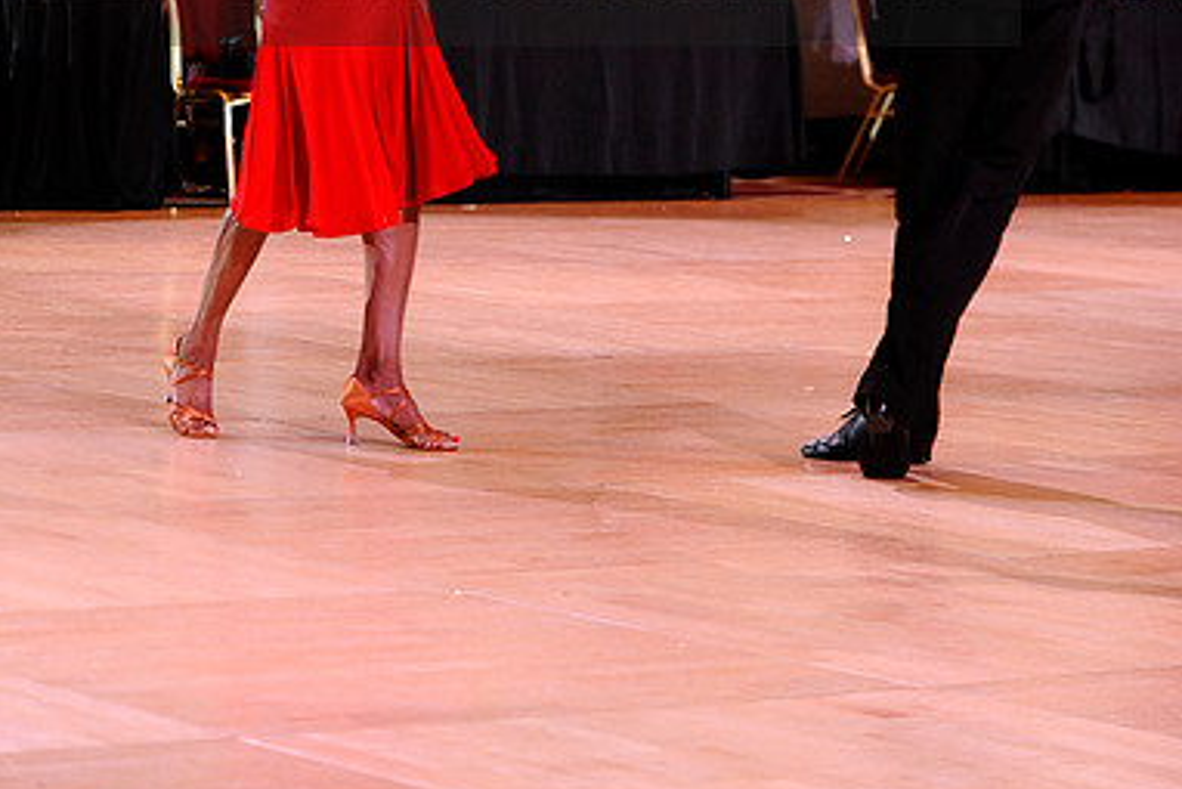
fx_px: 5485
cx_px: 594
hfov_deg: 12.3
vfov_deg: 8.2
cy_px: -56
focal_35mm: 167
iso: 3200
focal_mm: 110
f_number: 5.6
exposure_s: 1/250
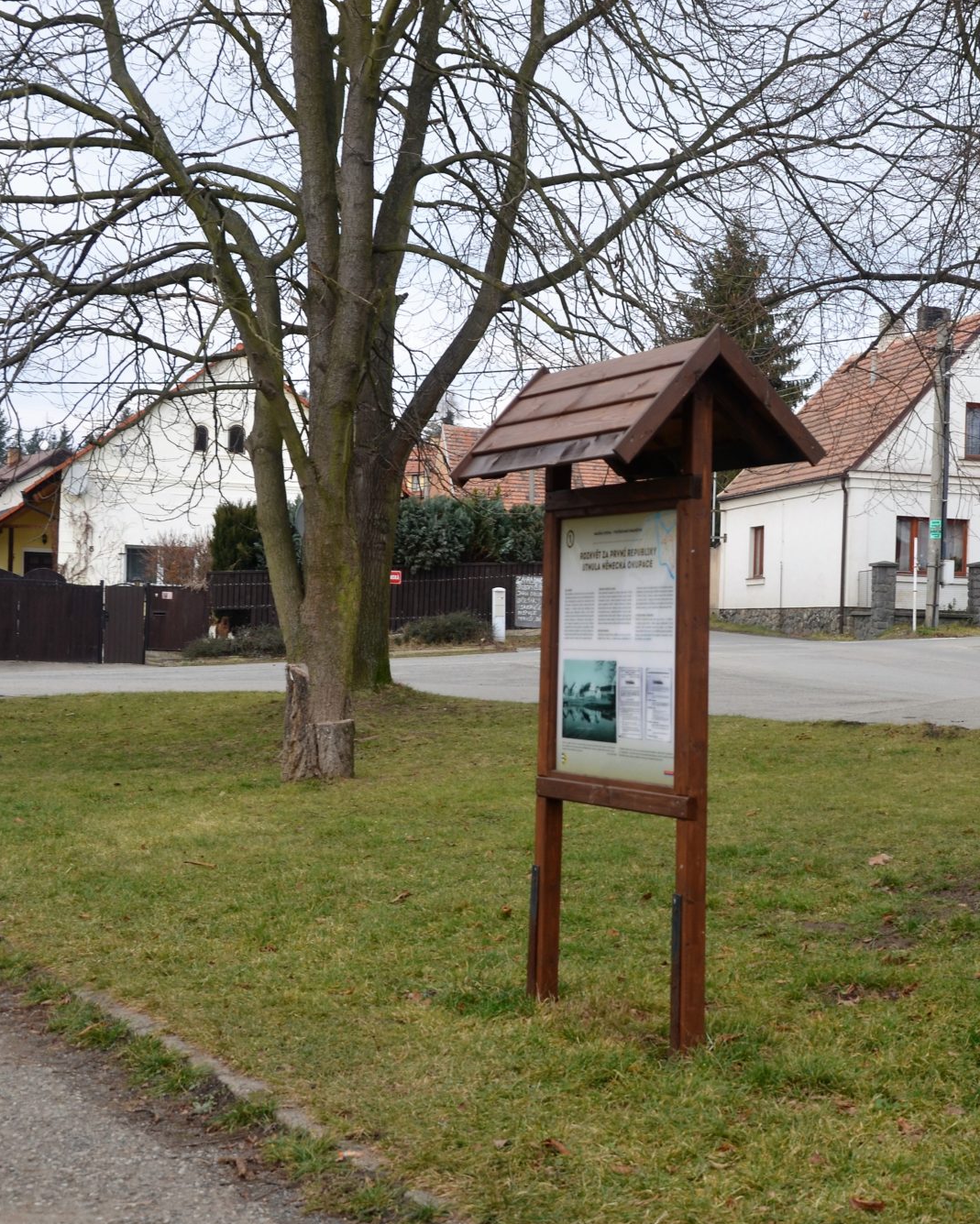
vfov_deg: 33.6
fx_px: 2030
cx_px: 790
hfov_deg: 26.6
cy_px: 607
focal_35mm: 56
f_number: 6.3
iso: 200
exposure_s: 1/160
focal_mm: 26
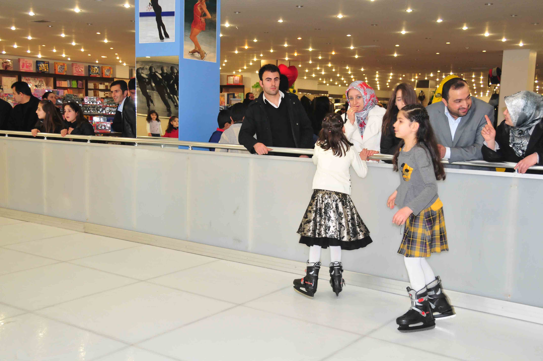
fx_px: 633
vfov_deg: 31.8
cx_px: 272
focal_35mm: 42
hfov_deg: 46.4
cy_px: 180
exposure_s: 1/60
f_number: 5
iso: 800
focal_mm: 28
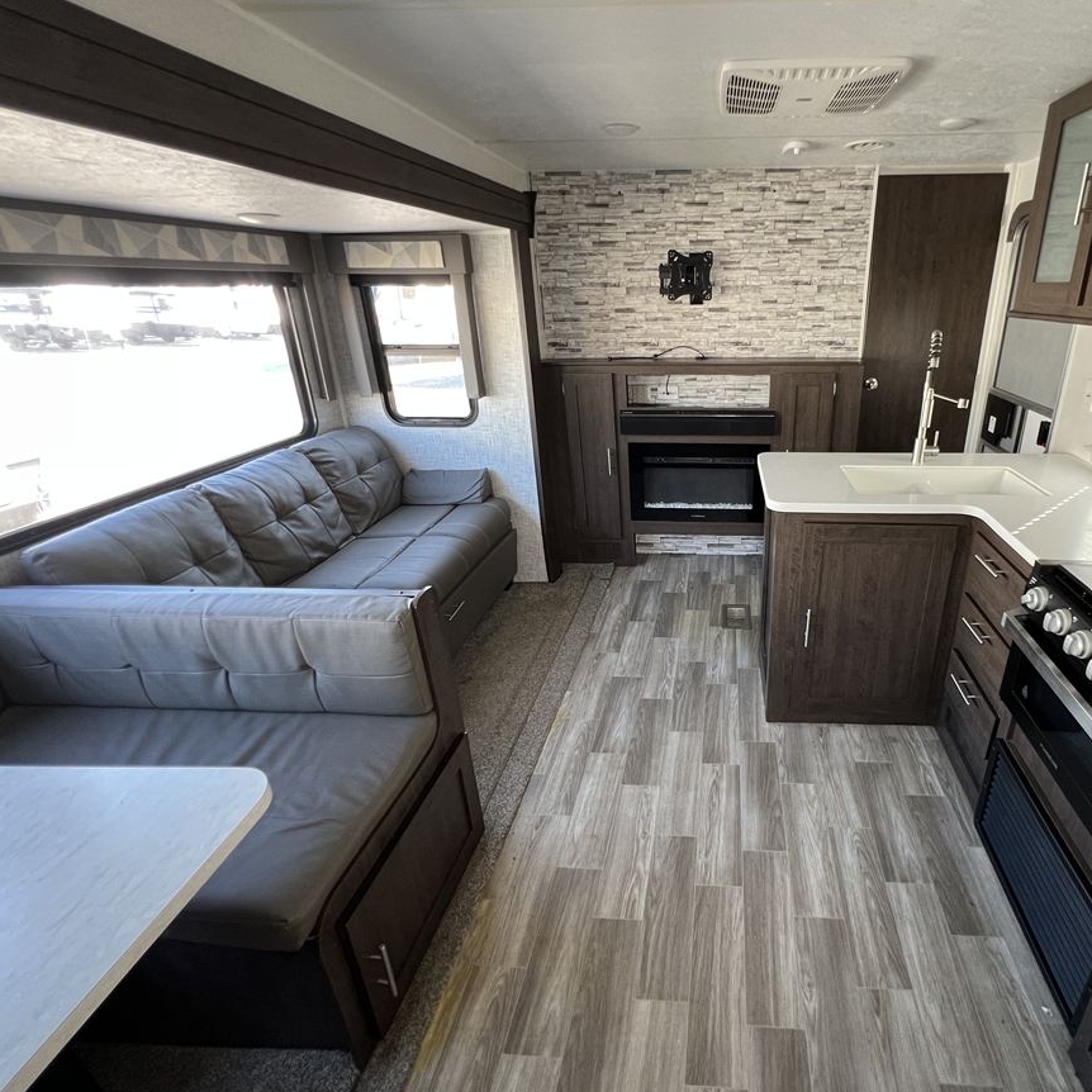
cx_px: 697
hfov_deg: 85.4
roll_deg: -1.4
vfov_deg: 87.4
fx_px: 571
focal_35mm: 16
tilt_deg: -21.9
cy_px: 546
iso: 125
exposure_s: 1/99
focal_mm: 1.57
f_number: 1.8
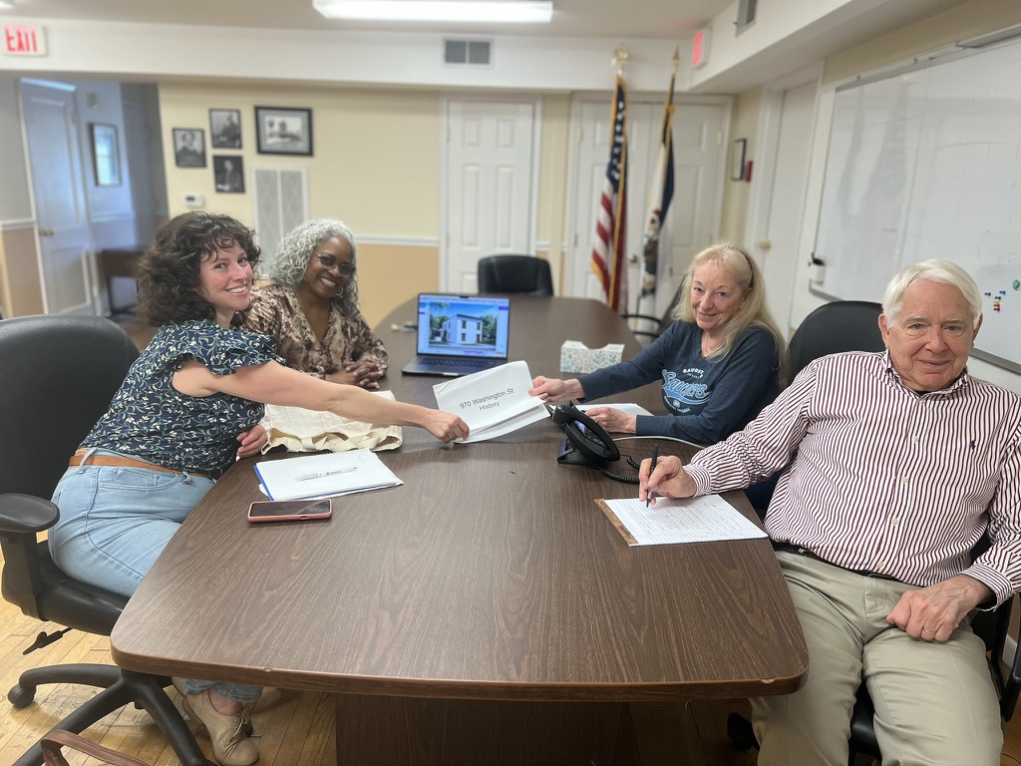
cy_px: 383
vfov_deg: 53.1
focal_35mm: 26
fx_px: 767
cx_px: 510
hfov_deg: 67.3
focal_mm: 5.7
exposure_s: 1/120
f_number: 1.5
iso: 100
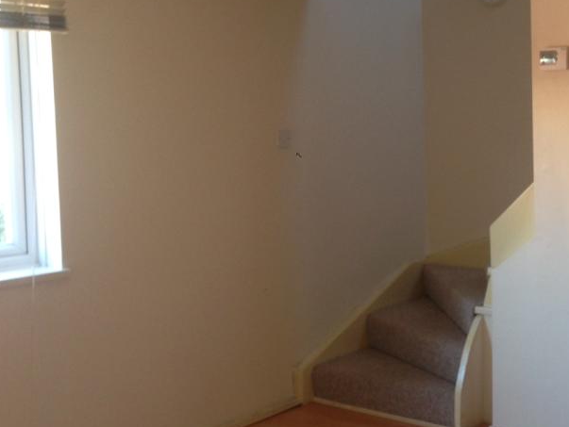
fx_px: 921
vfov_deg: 26.1
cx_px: 446
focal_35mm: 56
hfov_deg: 33.4
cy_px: 183
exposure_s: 1/20
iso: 80
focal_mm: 4.12
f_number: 2.4
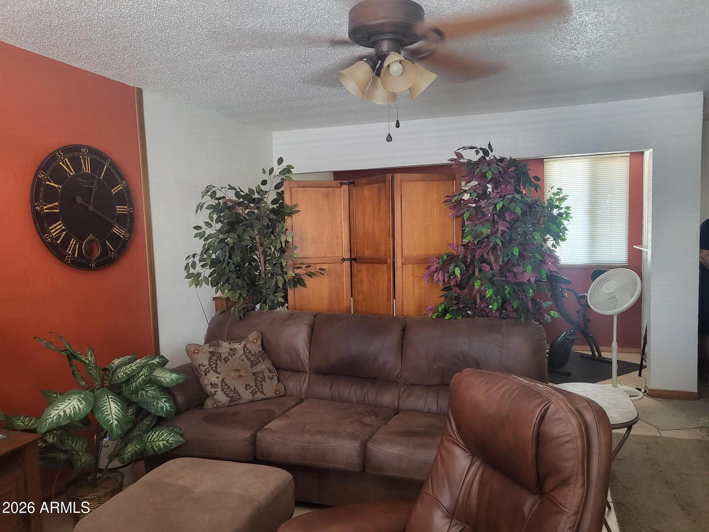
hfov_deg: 67.3
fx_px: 533
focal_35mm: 26
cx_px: 354
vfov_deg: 53.1
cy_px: 266
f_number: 1.8
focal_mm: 4.25
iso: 640
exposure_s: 1/40
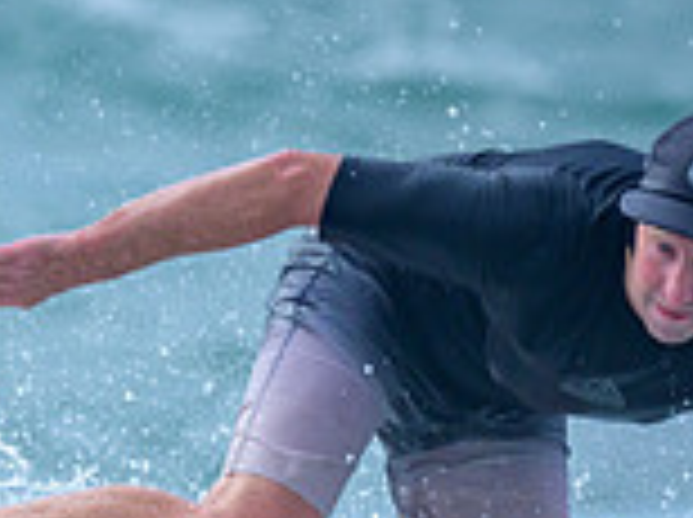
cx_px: 24
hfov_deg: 0.6
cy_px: 769
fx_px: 66362
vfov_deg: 0.4
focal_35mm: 3320
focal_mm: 800
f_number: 6.3
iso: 720
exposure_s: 1/3200
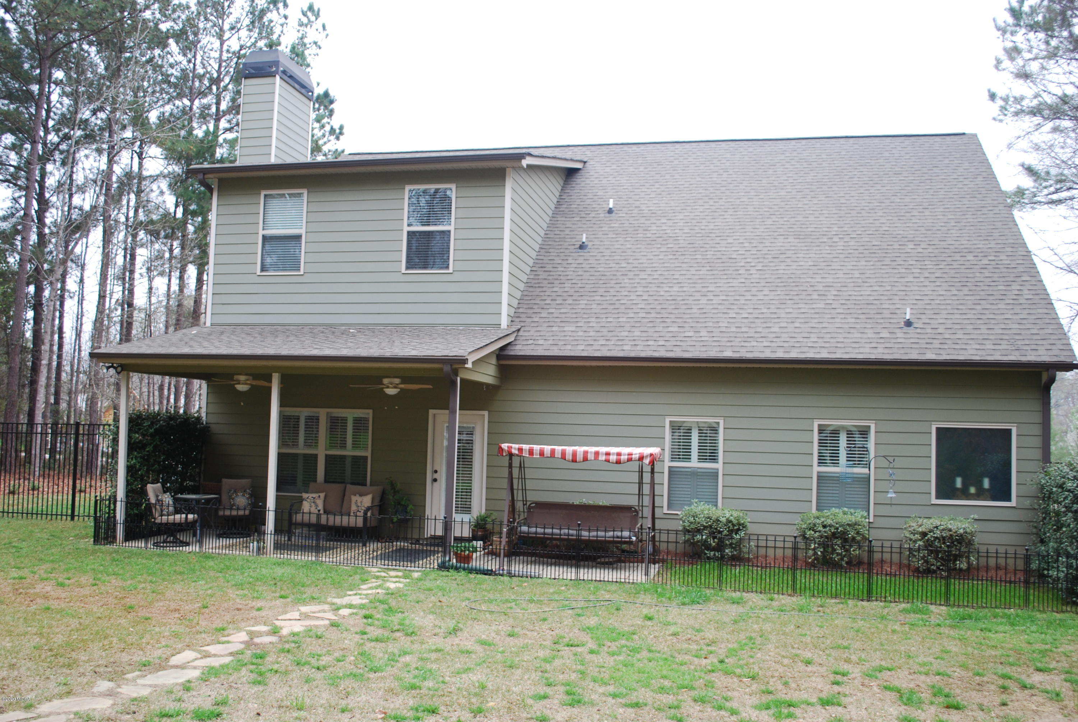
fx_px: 989
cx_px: 539
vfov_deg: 40.1
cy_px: 361
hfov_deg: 57.2
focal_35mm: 33
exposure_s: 1/80
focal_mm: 22
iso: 200
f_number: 4.5
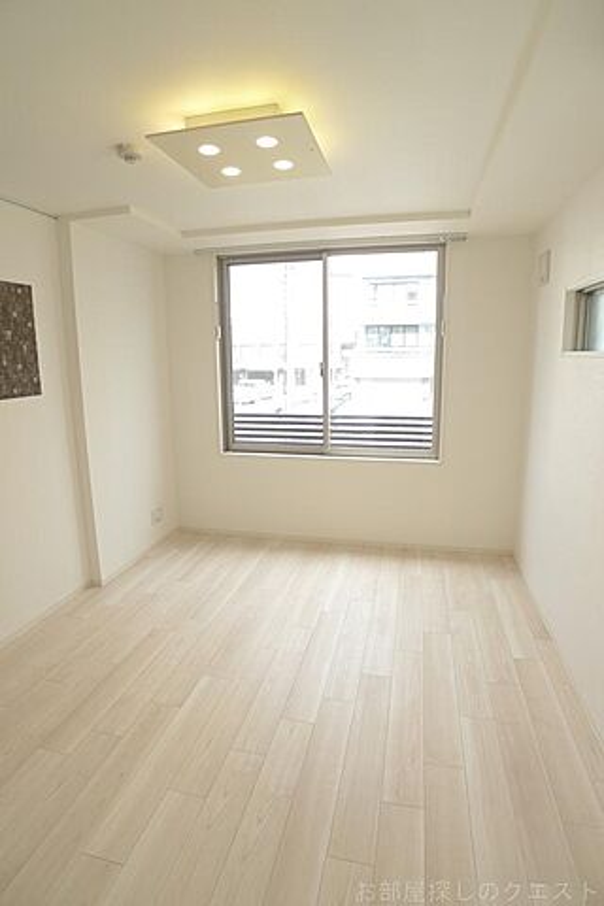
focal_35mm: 24
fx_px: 604
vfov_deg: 73.7
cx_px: 302
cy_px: 453
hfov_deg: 53.1
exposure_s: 1/80
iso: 80
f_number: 2
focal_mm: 5.1
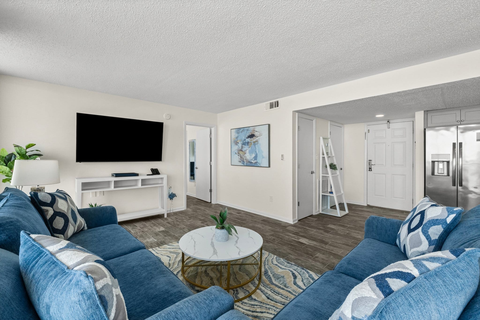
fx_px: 200
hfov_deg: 100.4
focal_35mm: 15
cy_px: 160
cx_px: 240
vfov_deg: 77.3
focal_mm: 10
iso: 400
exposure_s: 1/25
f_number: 9
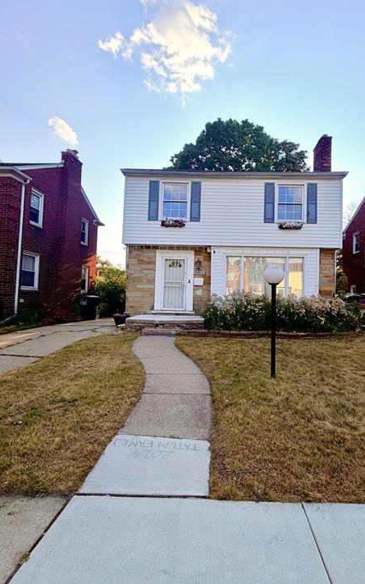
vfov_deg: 97.8
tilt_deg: +2.7
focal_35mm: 16
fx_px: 255
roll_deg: -1.7
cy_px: 290
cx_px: 219
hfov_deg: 70.5
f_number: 2.2
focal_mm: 2.22
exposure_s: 1/864
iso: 20
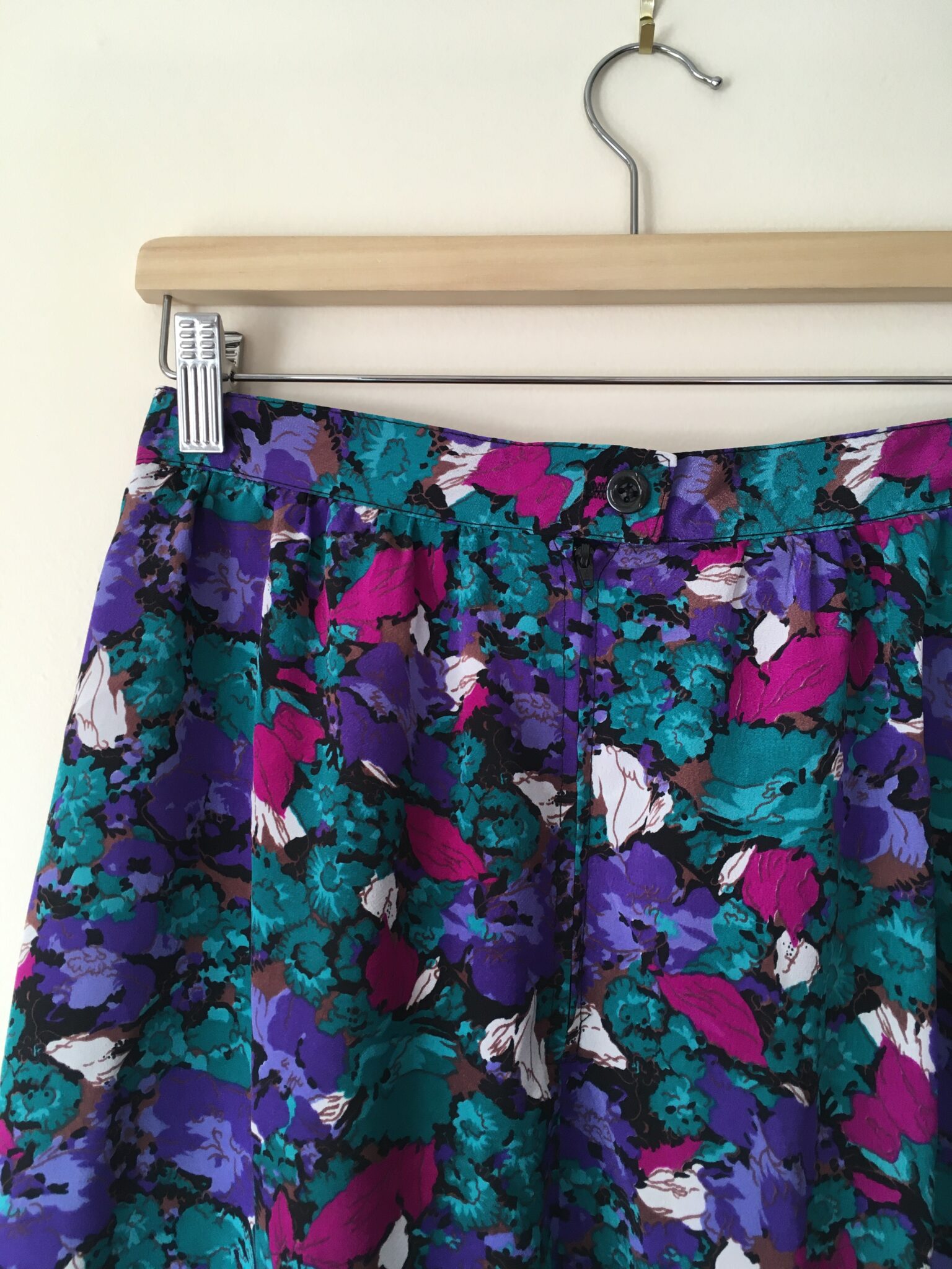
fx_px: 1063
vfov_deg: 61.7
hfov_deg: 48.2
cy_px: 634
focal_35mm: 29
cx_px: 476
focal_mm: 4.15
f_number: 2.2
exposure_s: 1/30
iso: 25
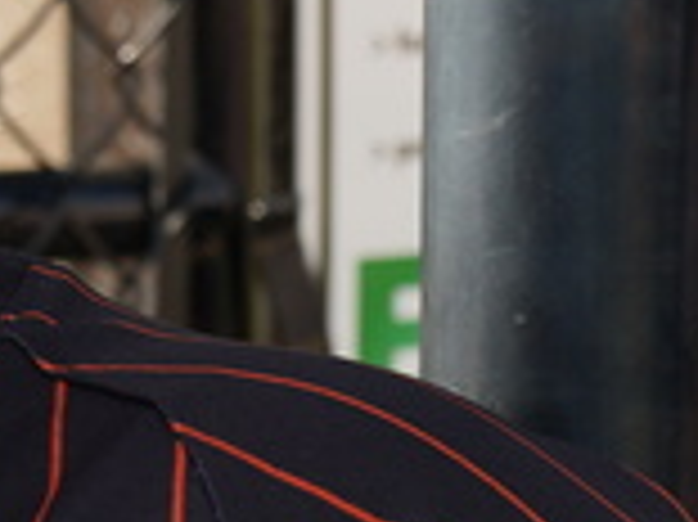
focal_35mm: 260
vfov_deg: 5.7
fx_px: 5239
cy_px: -79
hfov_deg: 7.4
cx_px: -509
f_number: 5.6
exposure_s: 1/250
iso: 100
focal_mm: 41
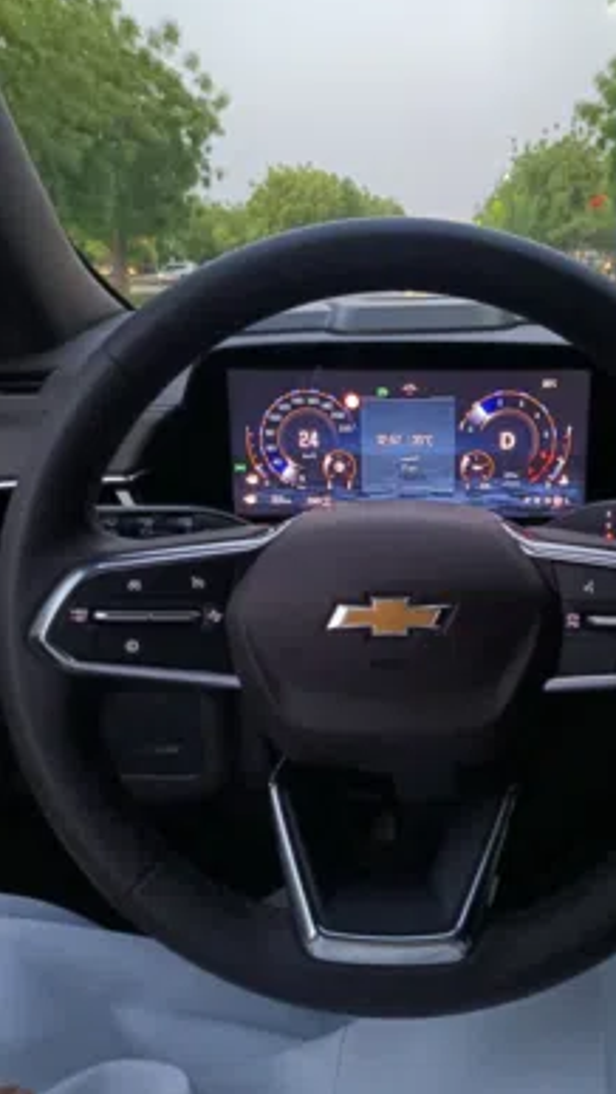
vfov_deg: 69.8
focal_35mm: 27
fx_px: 783
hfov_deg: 42.2
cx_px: 421
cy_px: 546
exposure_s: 1/50
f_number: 1.75
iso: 3181
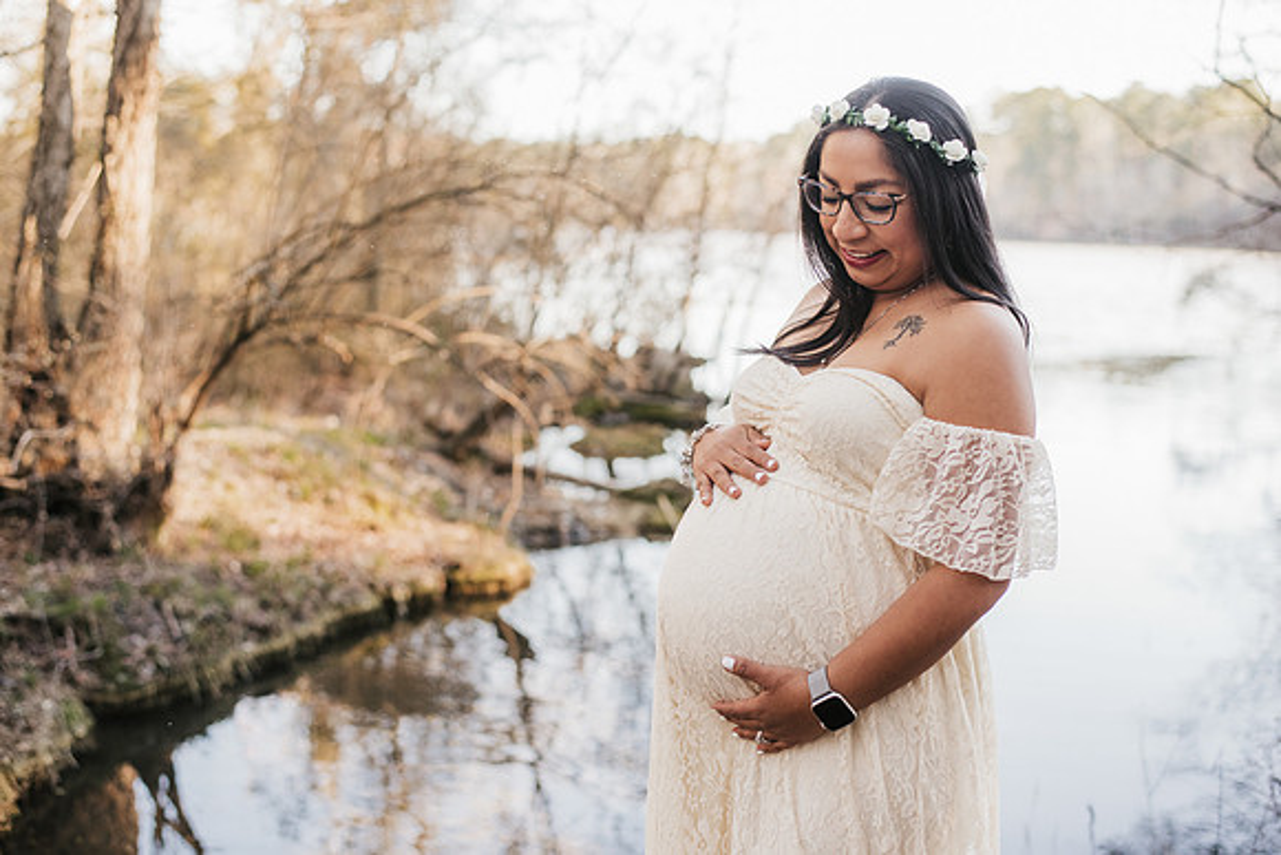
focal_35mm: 50
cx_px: 640
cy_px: 428
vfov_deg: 27.0
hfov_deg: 39.6
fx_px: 1779
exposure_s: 1/400
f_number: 2.8
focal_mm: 50
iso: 400
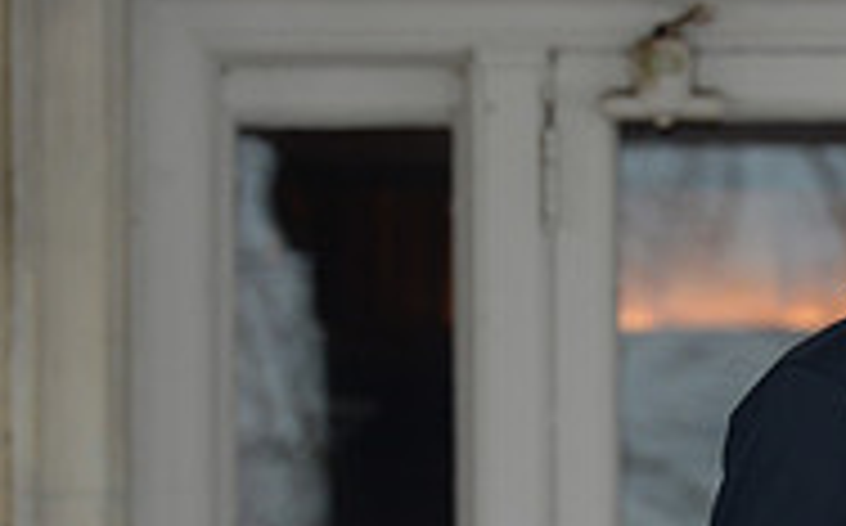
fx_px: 14508
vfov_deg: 2.1
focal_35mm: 630
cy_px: 463
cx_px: 1022
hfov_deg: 3.3
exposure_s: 1/1000
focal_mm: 200
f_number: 5.6
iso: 640
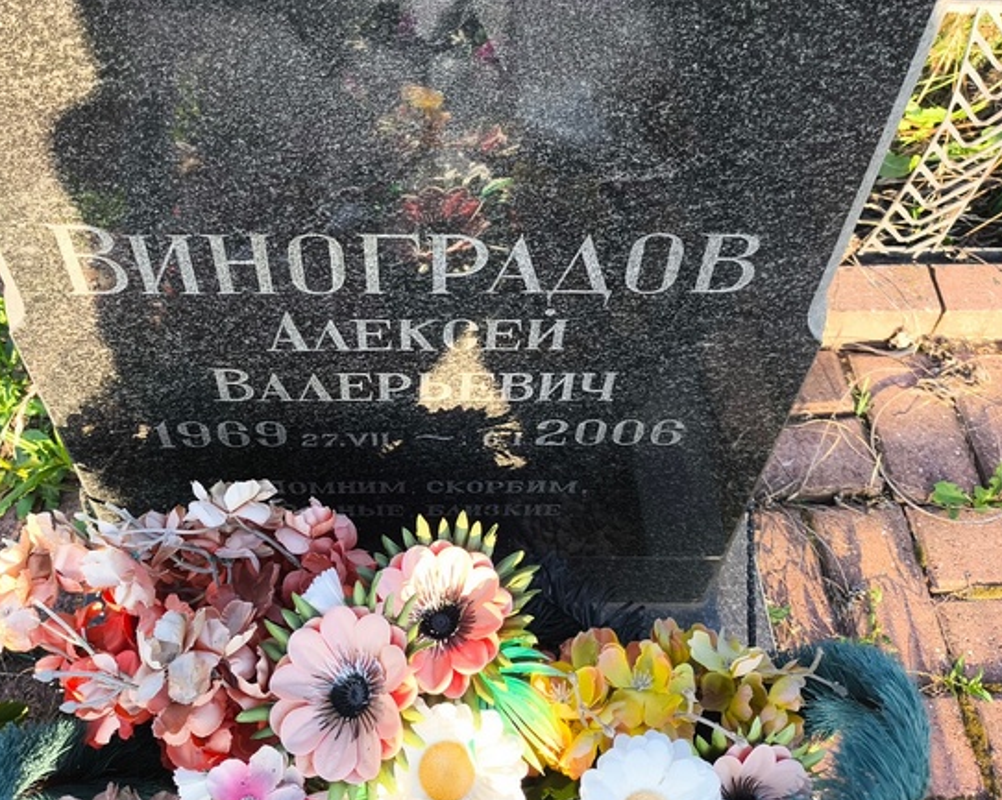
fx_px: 1067
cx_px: 426
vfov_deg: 40.7
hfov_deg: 50.1
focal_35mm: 36
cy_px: 285
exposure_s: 1/180
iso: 50
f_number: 1.7
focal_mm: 4.71
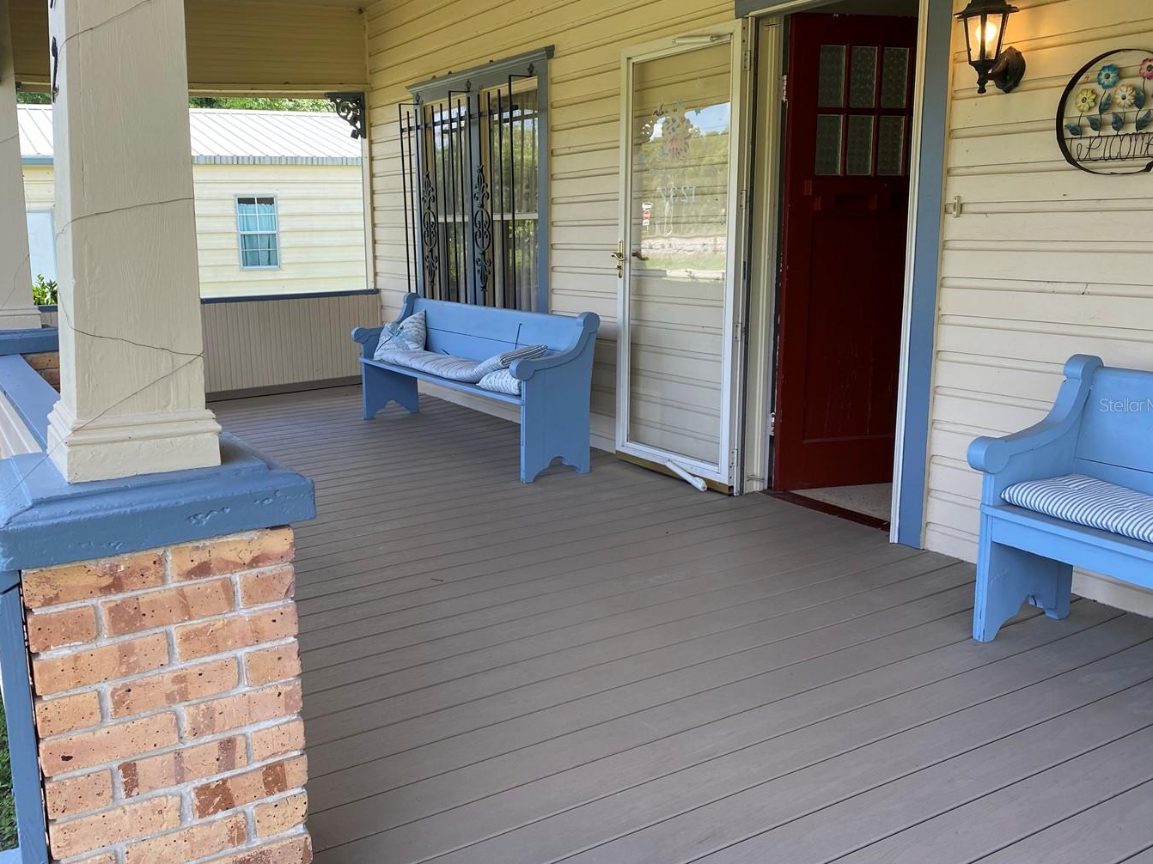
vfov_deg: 45.4
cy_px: 405
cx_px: 493
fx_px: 1032
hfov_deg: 58.1
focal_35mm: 31
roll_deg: +1.1
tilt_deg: -11.3
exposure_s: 1/334
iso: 32
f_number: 1.8
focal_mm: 4.25
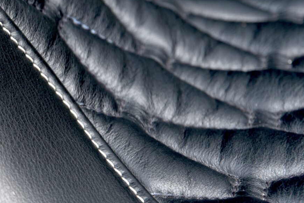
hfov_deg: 9.7
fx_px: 1748
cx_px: -119
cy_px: 110
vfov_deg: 6.6
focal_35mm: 207
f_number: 4.5
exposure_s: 1/80
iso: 100
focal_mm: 70
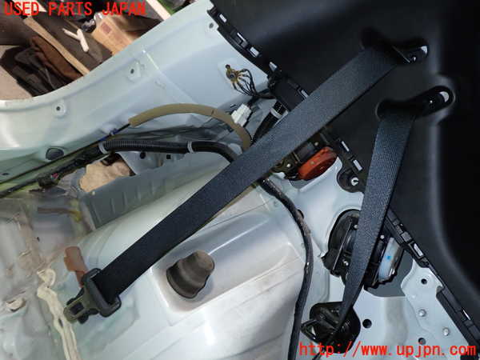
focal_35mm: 30
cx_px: 240
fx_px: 416
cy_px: 180
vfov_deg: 46.8
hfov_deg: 60.0
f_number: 2.3
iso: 200
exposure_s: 1/30
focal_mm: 5.4
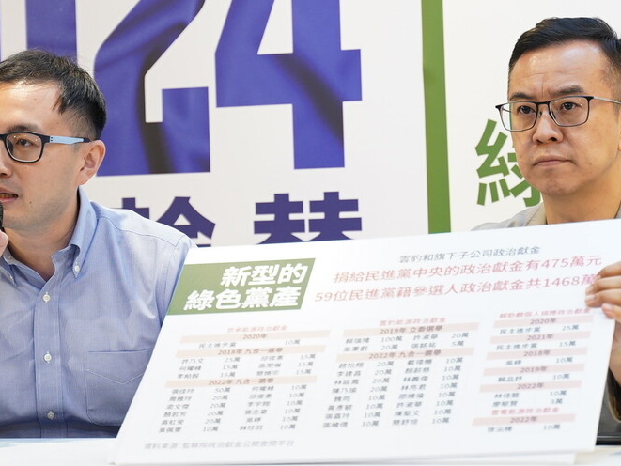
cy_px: 136
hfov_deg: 12.6
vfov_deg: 9.4
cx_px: 276
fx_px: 2817
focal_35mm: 157
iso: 500
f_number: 3.2
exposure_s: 1/125
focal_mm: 60
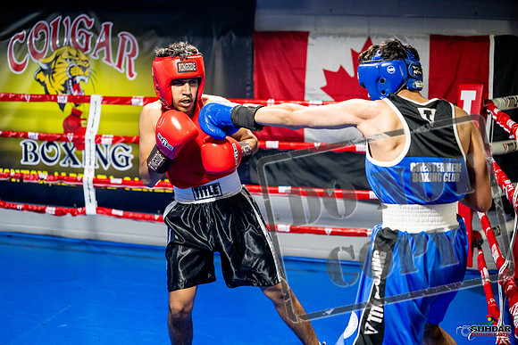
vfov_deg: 27.0
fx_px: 720
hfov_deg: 39.6
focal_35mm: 50
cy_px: 172
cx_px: 259
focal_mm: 50
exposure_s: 1/1000
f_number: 2
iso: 4000
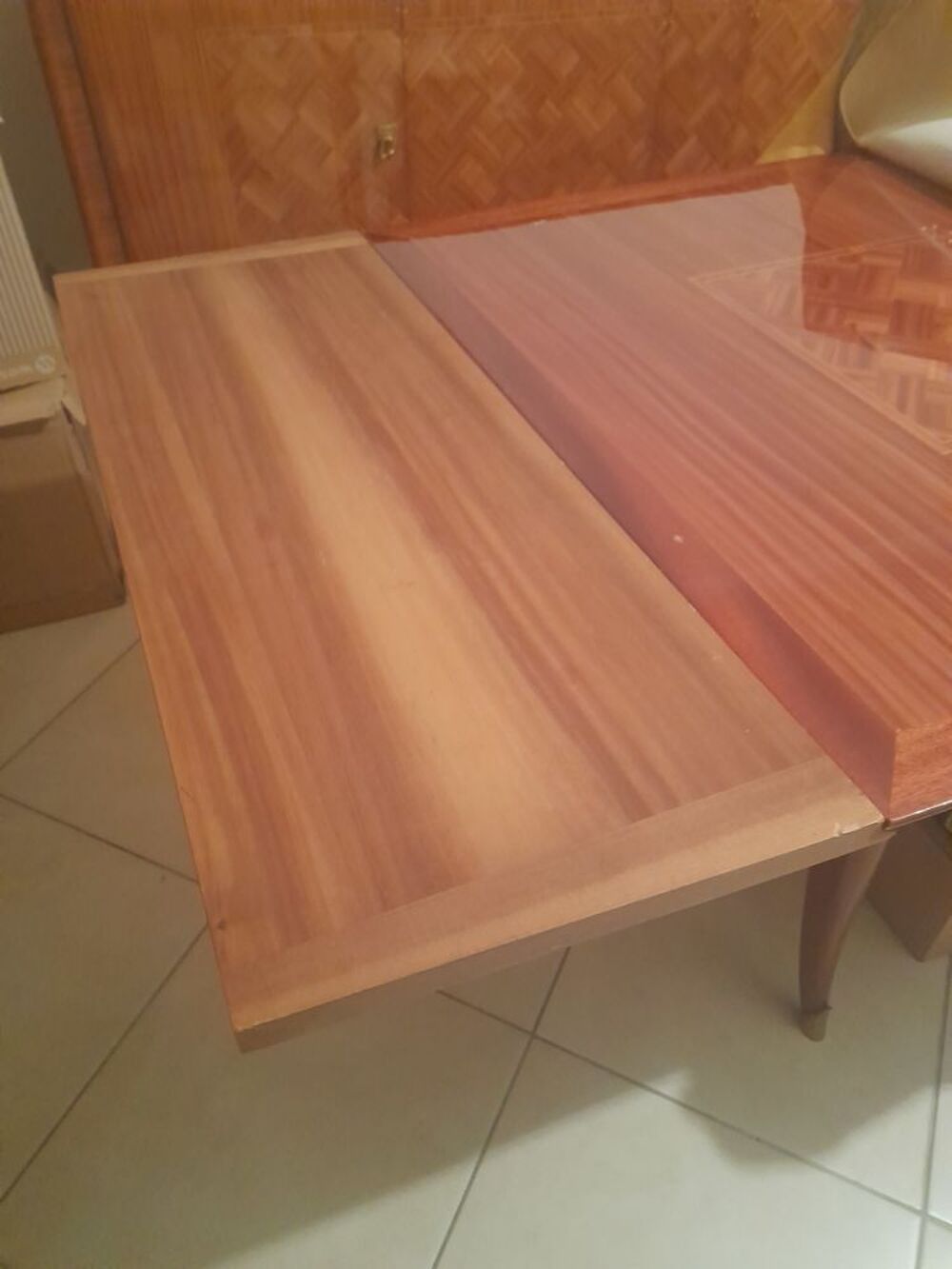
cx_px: 476
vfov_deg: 69.4
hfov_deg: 54.9
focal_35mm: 25
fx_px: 917
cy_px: 634
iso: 1000
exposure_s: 1/20
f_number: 2
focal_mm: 4.6
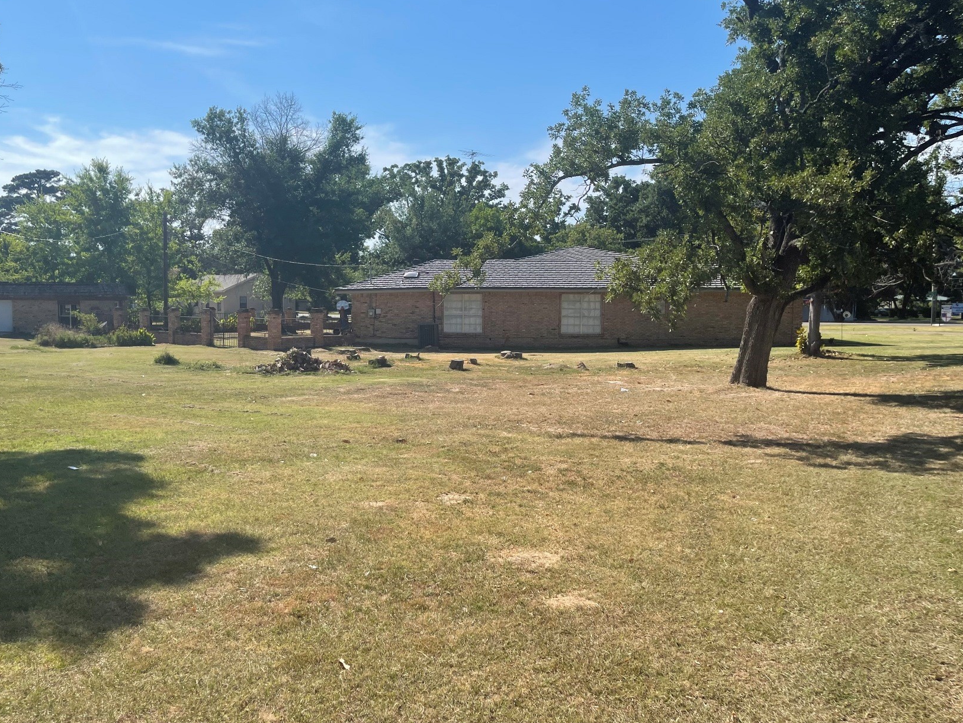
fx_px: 807
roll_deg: -0.8
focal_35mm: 29
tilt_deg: -4.4
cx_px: 445
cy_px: 348
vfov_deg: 48.2
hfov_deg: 61.6
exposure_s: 1/4049
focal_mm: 5.1
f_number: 1.6
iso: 32
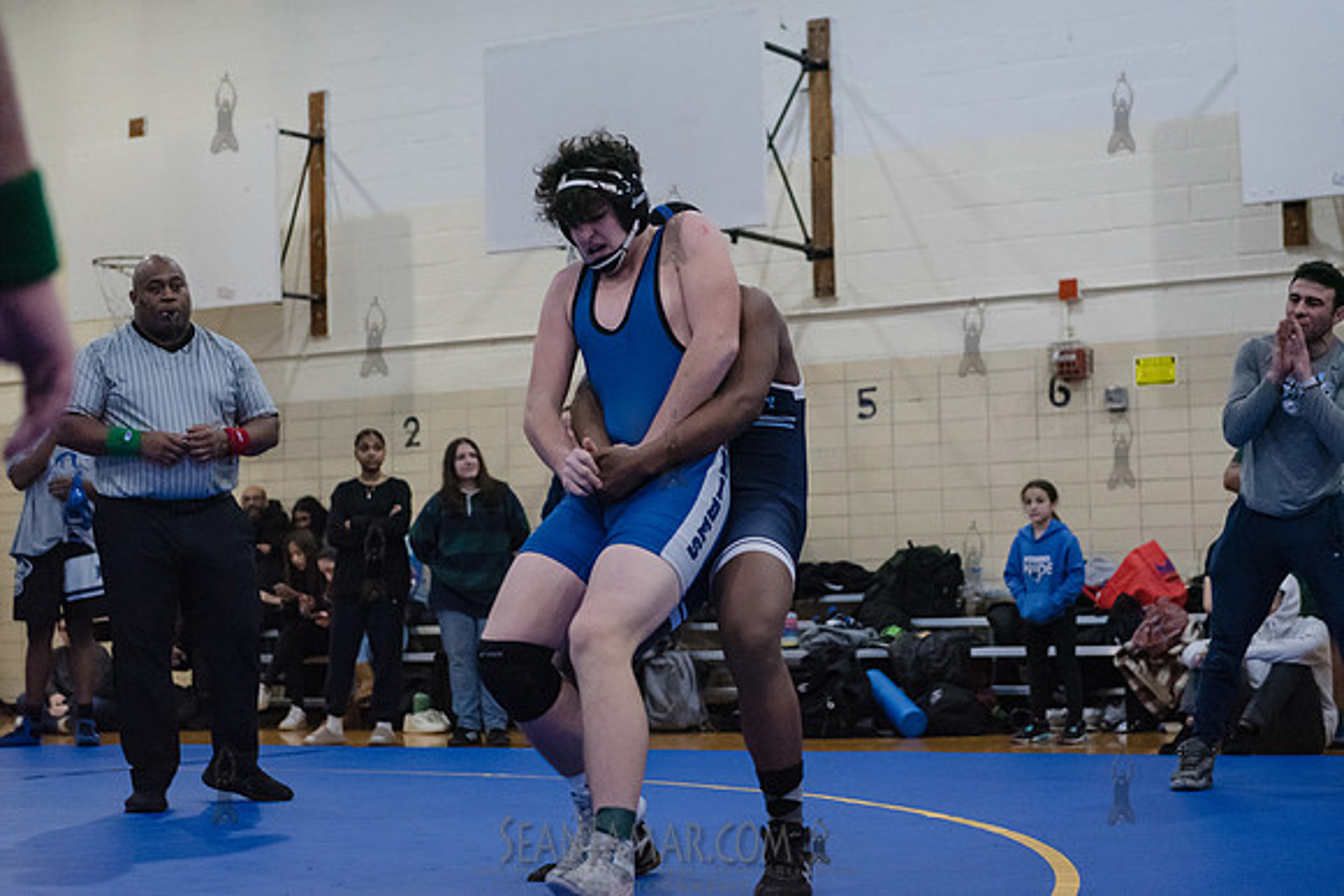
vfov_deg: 20.6
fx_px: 2464
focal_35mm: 66
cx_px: 672
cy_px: 448
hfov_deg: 30.5
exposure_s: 1/400
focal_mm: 66
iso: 8000
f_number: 3.2
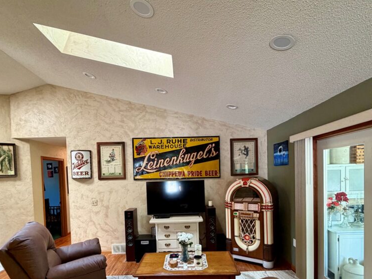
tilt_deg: -3.0
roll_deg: +1.9
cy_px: 180
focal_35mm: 20
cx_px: 184
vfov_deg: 64.6
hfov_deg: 81.8
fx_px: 215
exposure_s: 1/60
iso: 250
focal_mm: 2.22
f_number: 2.2
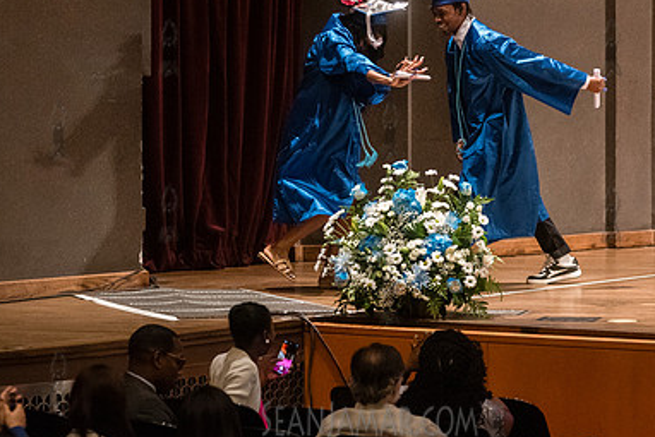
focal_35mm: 205
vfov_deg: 6.7
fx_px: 3731
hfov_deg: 10.0
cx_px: 389
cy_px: 129
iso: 5000
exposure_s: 1/200
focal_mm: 135
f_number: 4
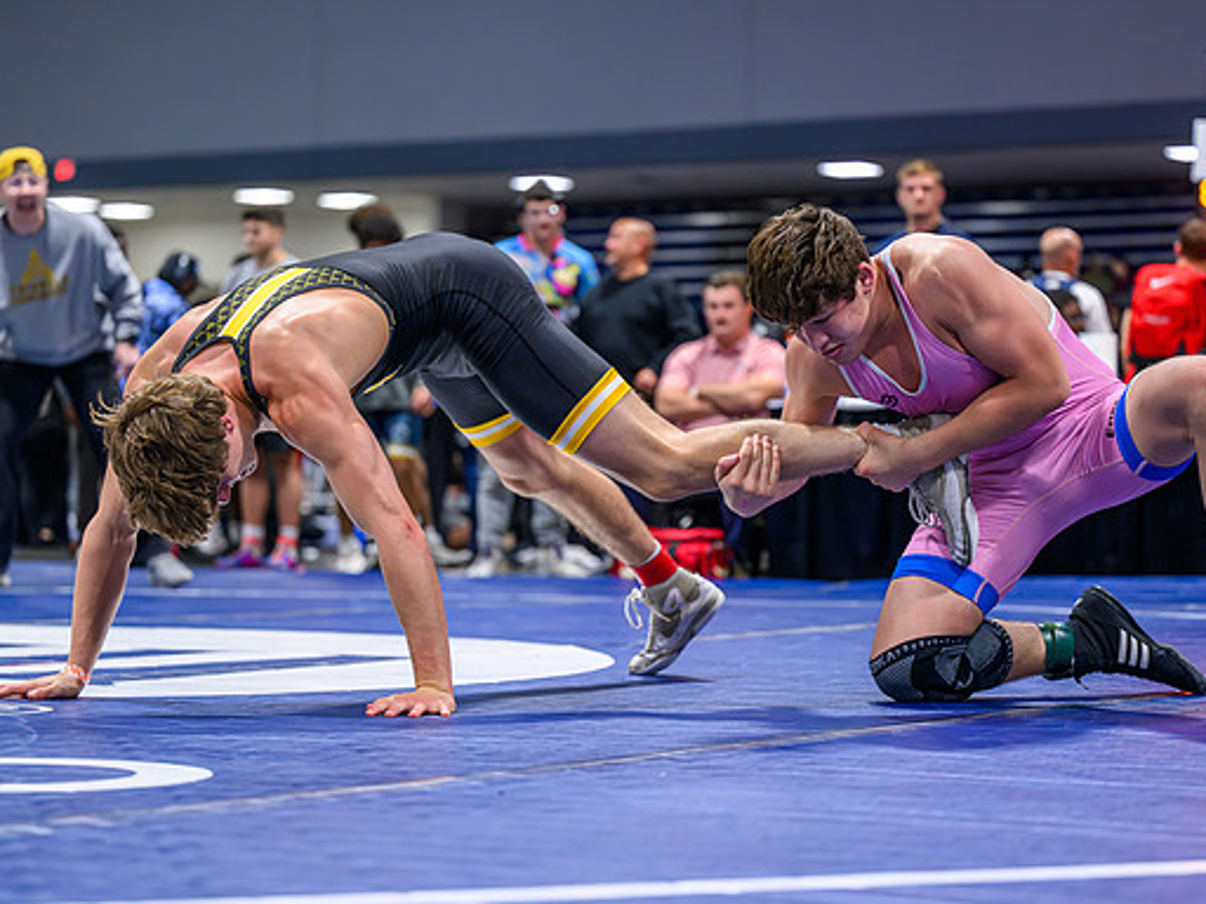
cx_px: 720
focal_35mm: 96
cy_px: 469
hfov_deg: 20.4
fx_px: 3345
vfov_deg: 15.4
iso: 3200
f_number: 2.8
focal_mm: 78
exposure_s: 1/800
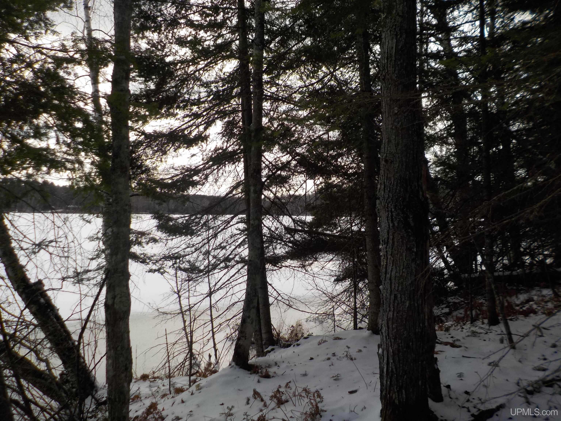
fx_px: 486
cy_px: 210
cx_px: 280
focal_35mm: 30
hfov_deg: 60.0
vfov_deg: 46.8
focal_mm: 4.1
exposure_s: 1/800
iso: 125
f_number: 3.3
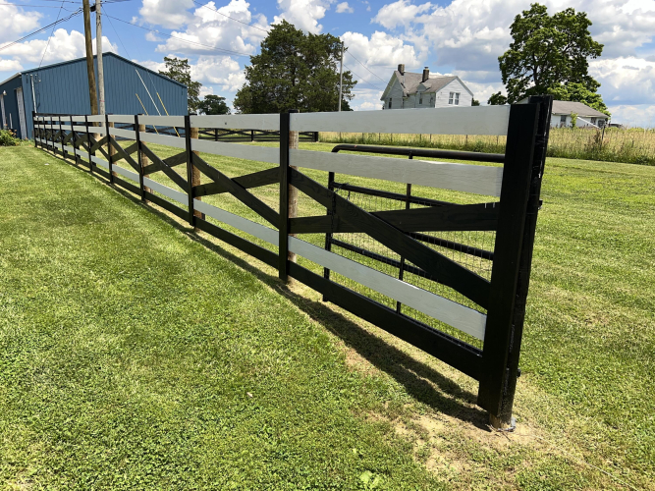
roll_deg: -1.6
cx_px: 328
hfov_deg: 67.3
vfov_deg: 53.0
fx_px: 492
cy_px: 246
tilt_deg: -12.8
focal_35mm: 26
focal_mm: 5.7
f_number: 1.5
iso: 32
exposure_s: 1/3460
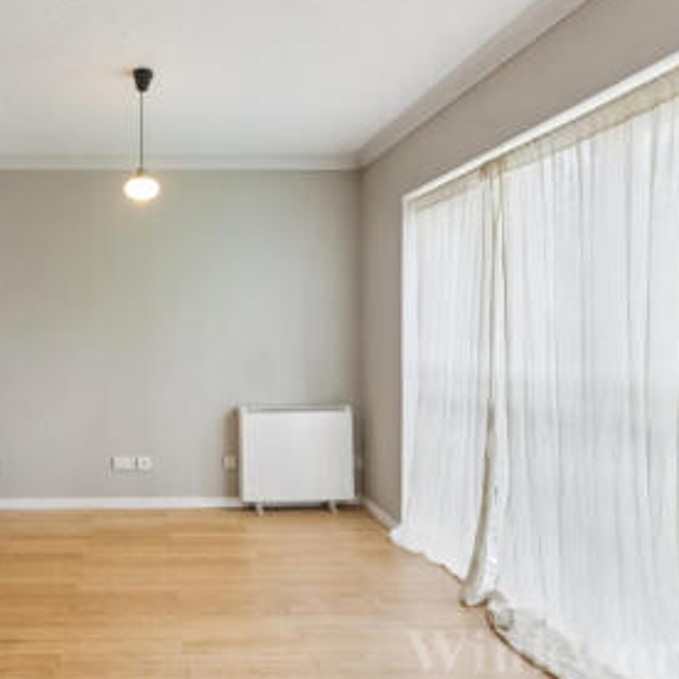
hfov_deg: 65.7
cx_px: 177
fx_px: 488
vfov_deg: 69.5
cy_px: 316
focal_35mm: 22
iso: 400
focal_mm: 10
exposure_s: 1/15
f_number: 8
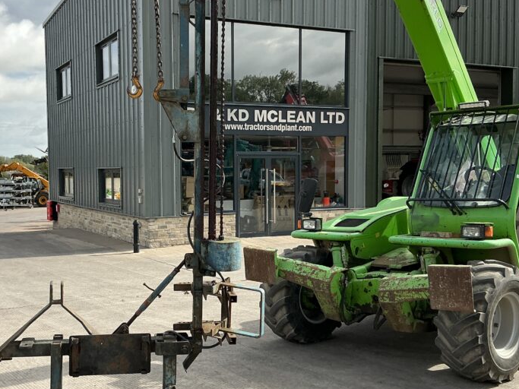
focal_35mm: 42
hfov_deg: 44.5
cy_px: 204
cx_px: 205
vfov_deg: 34.3
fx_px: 630
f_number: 1.8
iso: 25
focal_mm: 3
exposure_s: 1/1412
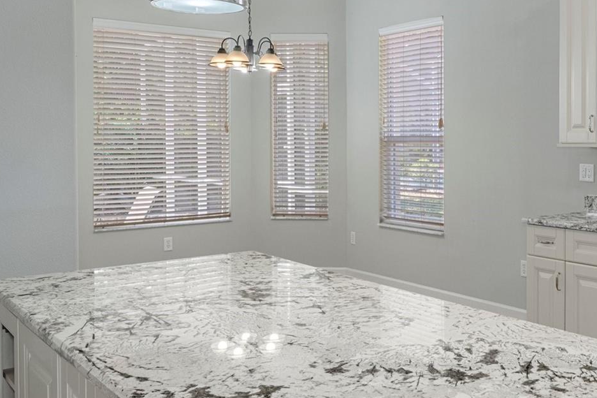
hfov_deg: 45.5
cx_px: 460
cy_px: 152
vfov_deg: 32.5
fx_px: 680
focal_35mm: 41
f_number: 8
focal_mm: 16
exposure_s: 1/6
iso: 250
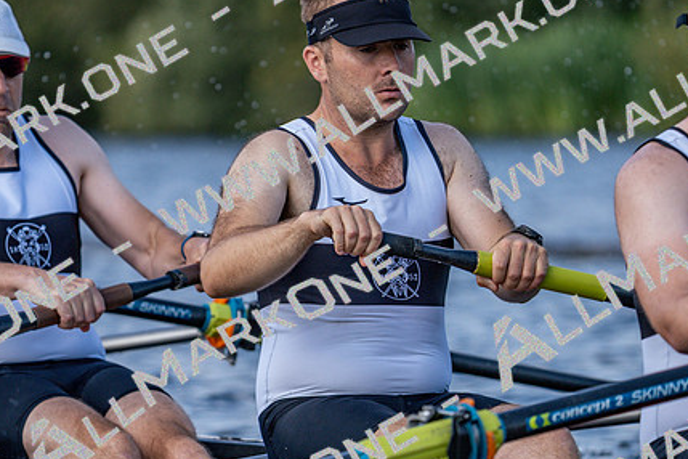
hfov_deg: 4.4
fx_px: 8962
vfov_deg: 2.9
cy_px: 240
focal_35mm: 469
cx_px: 356
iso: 400
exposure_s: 1/1600
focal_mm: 347
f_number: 6.3
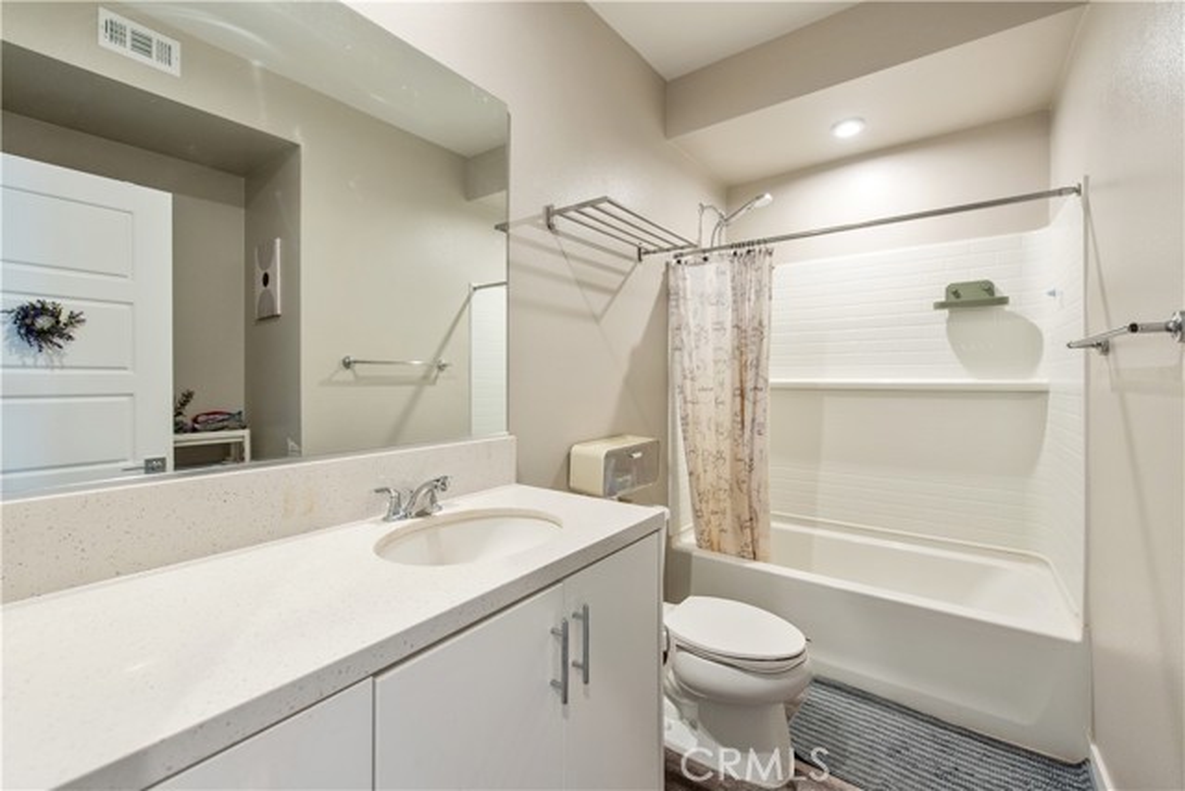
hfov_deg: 100.4
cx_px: 592
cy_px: 396
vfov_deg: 77.4
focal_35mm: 15
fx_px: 494
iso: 560
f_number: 4
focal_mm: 15
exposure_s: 1/60
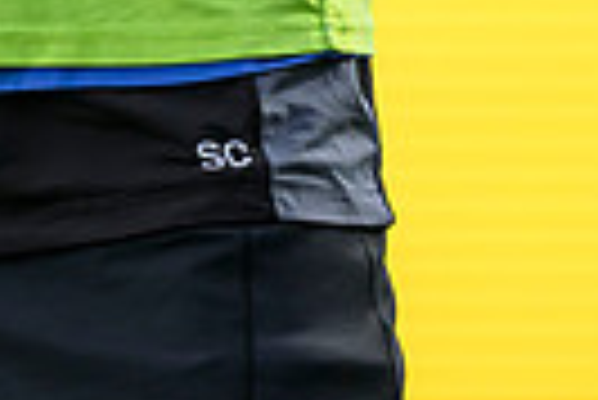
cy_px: -575
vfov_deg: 0.7
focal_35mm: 2024
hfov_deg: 1.0
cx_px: -180
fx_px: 33657
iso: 1600
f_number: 3.2
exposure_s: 1/1250
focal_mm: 400
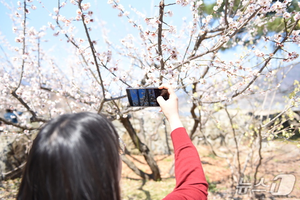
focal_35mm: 34
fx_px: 283
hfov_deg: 55.8
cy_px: 100
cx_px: 150
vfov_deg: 38.9
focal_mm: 34
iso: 560
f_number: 3.2
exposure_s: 1/4000
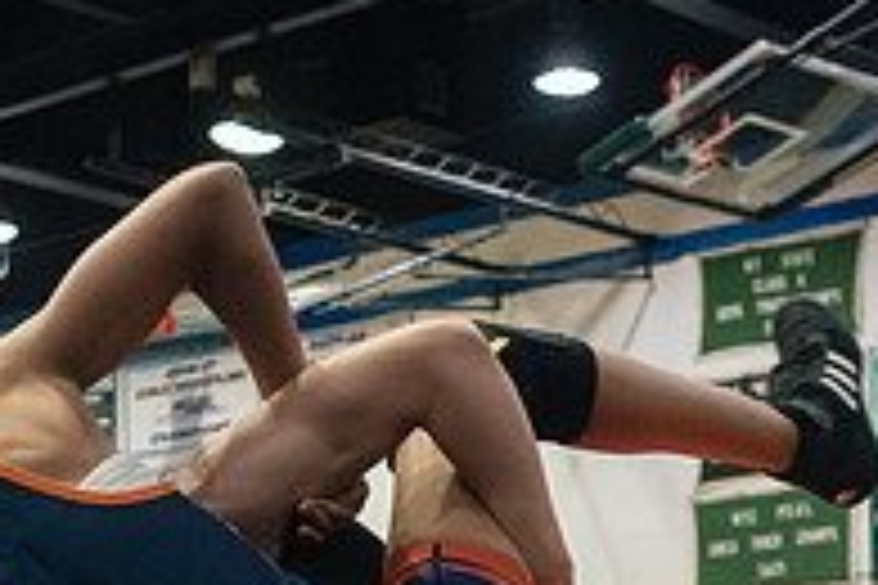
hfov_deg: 17.6
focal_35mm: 115
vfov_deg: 11.5
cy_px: 838
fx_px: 2805
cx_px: 107
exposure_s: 1/400
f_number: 3.5
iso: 6400
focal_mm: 35
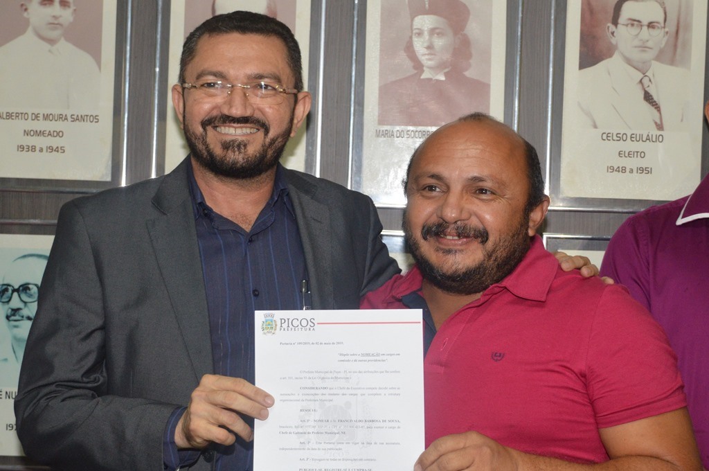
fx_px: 708
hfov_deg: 53.2
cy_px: 236
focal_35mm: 36
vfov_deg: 36.8
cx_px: 354
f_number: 3.8
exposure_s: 1/60
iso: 800
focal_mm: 24
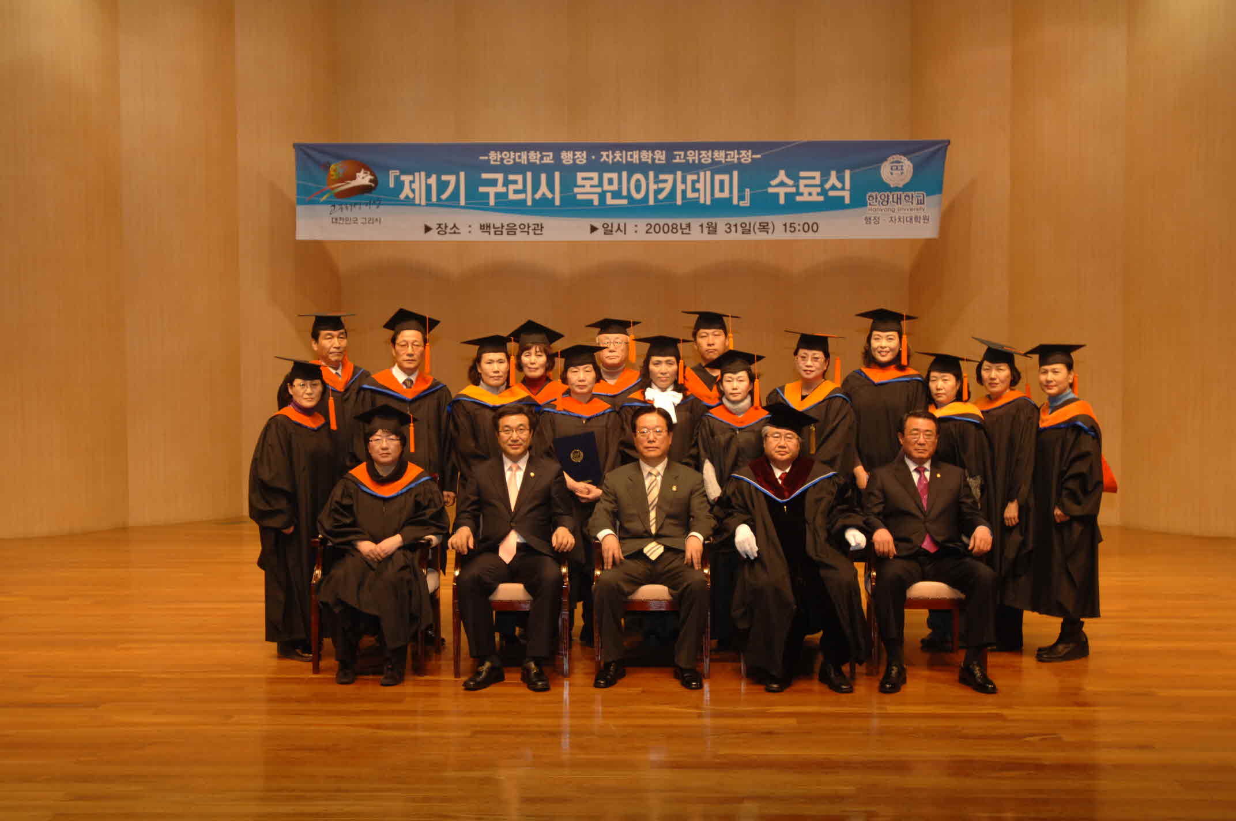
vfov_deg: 31.8
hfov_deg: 46.4
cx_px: 618
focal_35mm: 42
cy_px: 410
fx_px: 1440
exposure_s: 1/60
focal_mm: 28
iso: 400
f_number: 5.6
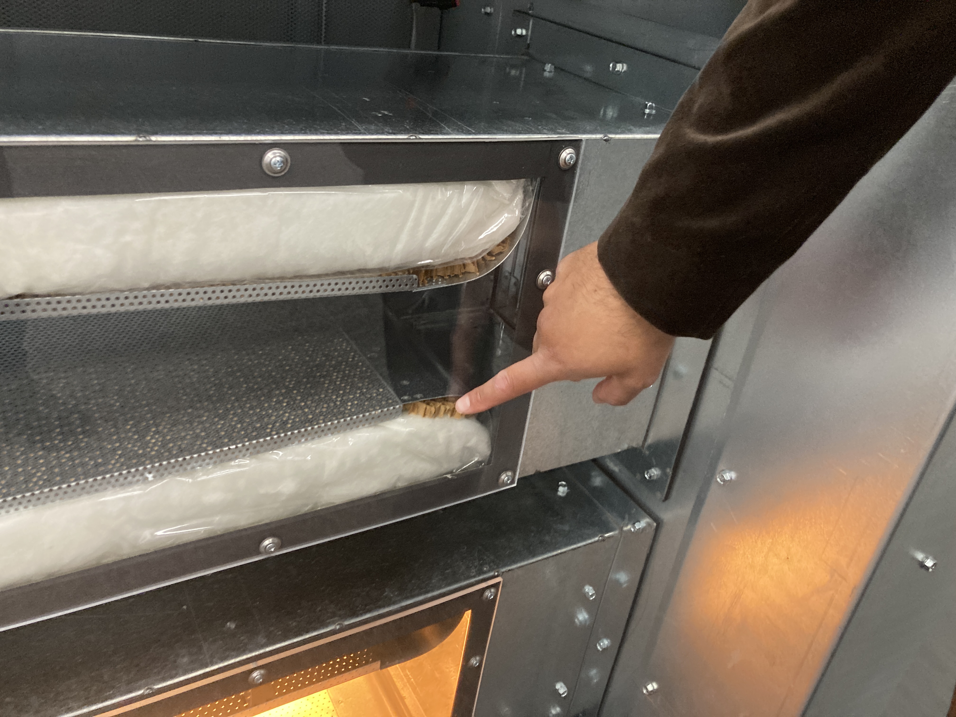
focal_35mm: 28
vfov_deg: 49.7
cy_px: 358
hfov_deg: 63.4
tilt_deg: -32.1
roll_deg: -11.3
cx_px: 478
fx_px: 773
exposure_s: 1/60
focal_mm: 3.99
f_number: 1.8
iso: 320
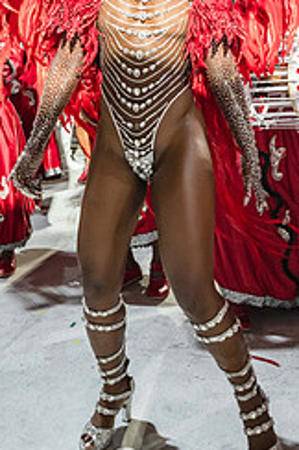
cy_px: 94
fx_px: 587
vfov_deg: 40.4
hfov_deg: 28.6
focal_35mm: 47
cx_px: 163
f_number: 4
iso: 5000
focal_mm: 25.5
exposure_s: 1/250
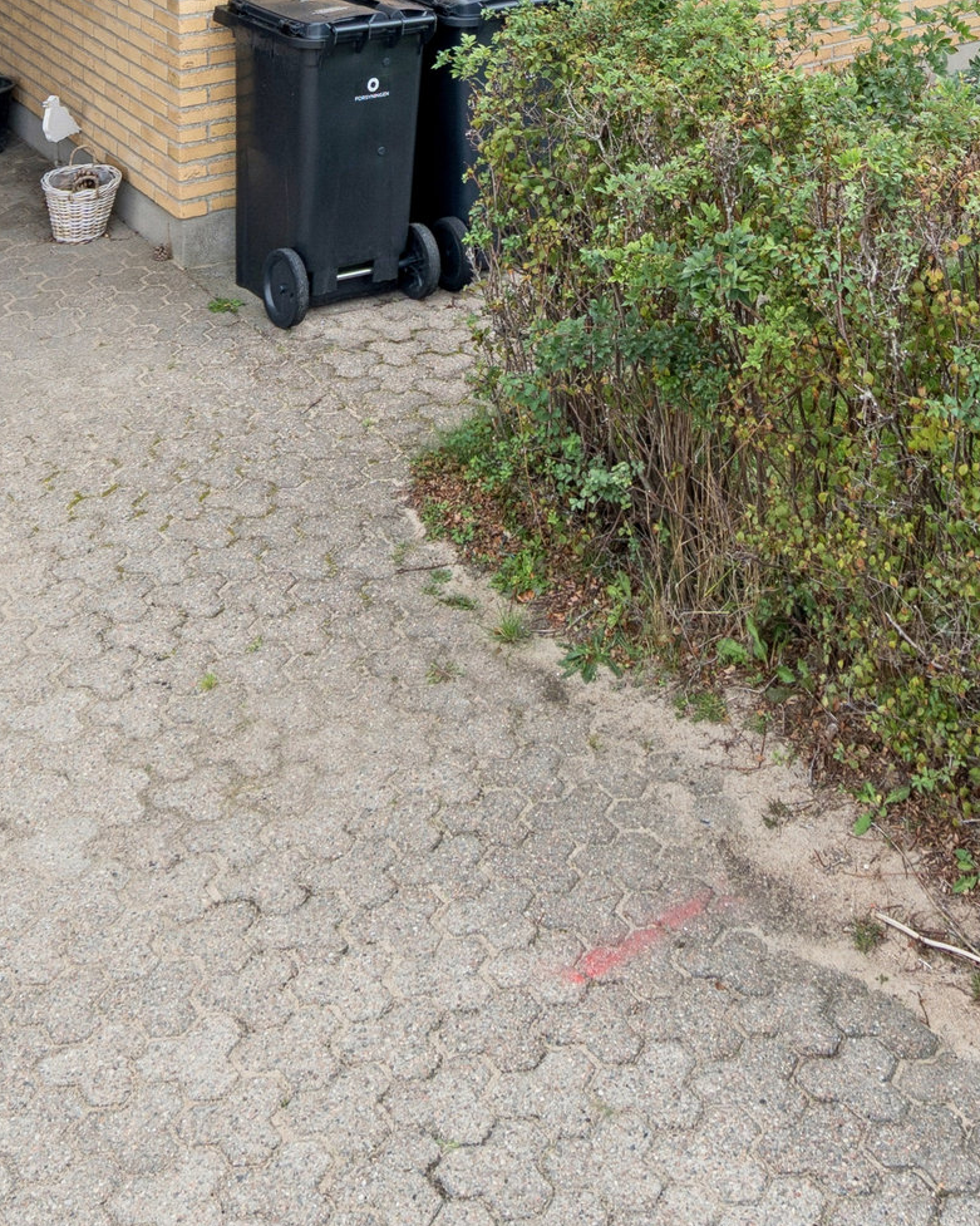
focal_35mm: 49
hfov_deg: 30.8
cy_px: -5
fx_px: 1777
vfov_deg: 34.5
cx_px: 535
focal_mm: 17
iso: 200
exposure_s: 1/160
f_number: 5
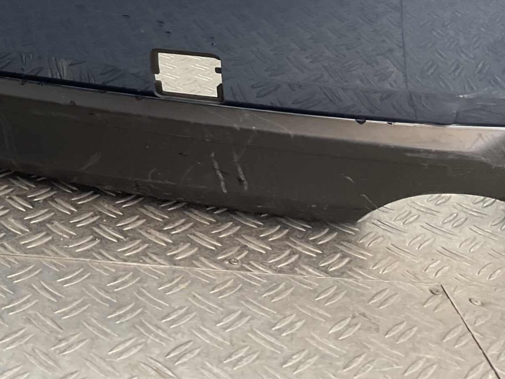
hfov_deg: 29.4
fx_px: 890
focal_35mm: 61
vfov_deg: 22.9
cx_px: -12
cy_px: -19
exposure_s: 1/100
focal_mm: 3
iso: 20
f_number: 1.8
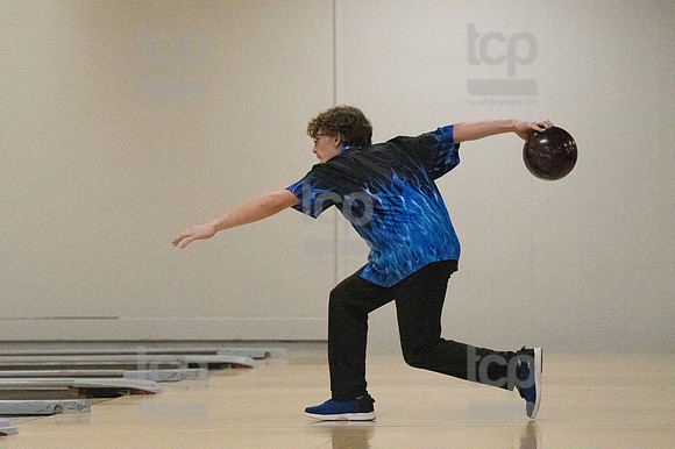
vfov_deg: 7.5
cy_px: 224
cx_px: 338
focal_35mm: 183
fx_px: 3429
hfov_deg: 11.2
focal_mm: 122
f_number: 4
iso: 10000
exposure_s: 1/1250
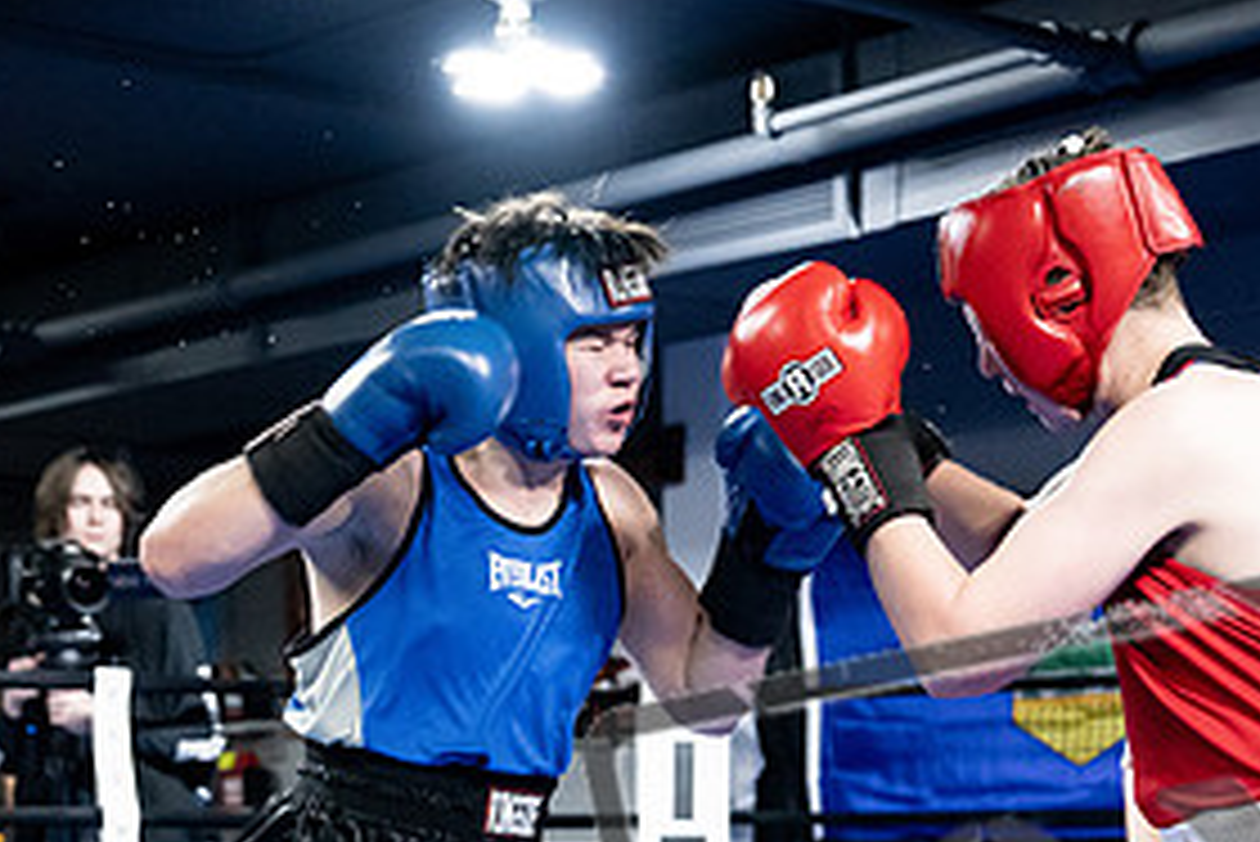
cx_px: 594
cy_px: 786
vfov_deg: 15.2
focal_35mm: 89
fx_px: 3116
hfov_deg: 22.9
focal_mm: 43
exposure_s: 1/1000
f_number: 2.8
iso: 10000
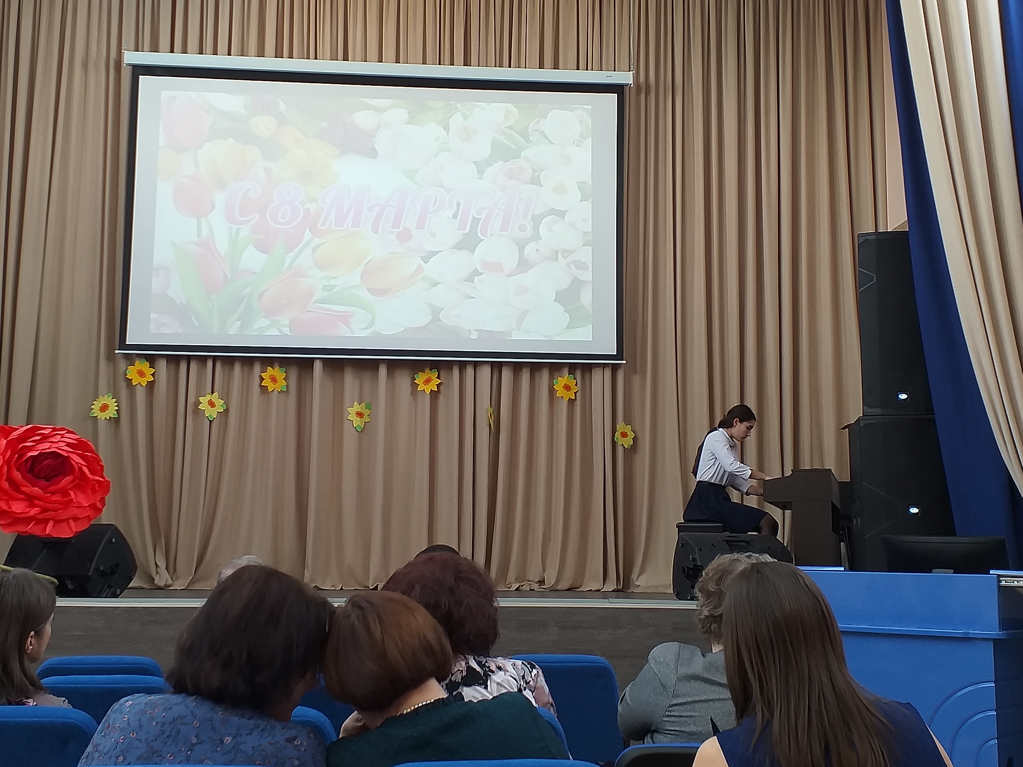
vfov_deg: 51.4
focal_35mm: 27
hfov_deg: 65.3
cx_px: 512
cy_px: 384
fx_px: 798
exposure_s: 1/100
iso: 80
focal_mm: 3.6
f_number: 1.9
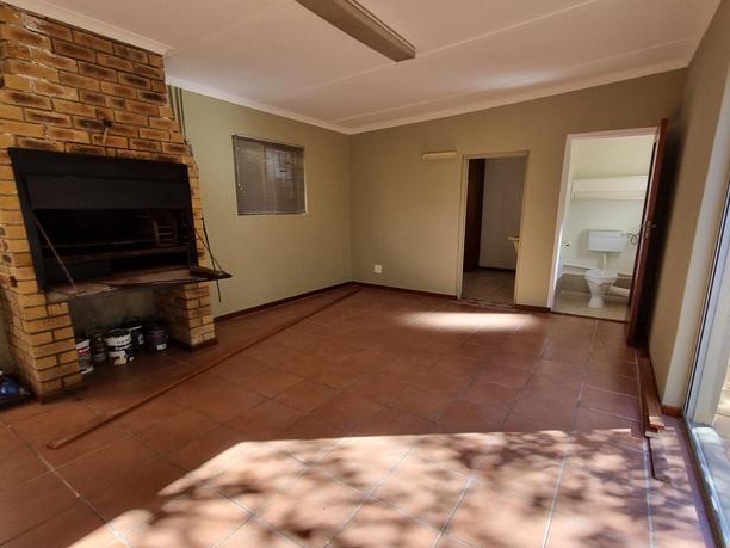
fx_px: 359
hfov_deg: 91.0
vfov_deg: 74.6
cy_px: 293
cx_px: 381
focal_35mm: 17
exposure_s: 1/100
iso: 64
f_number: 2.2
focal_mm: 1.74
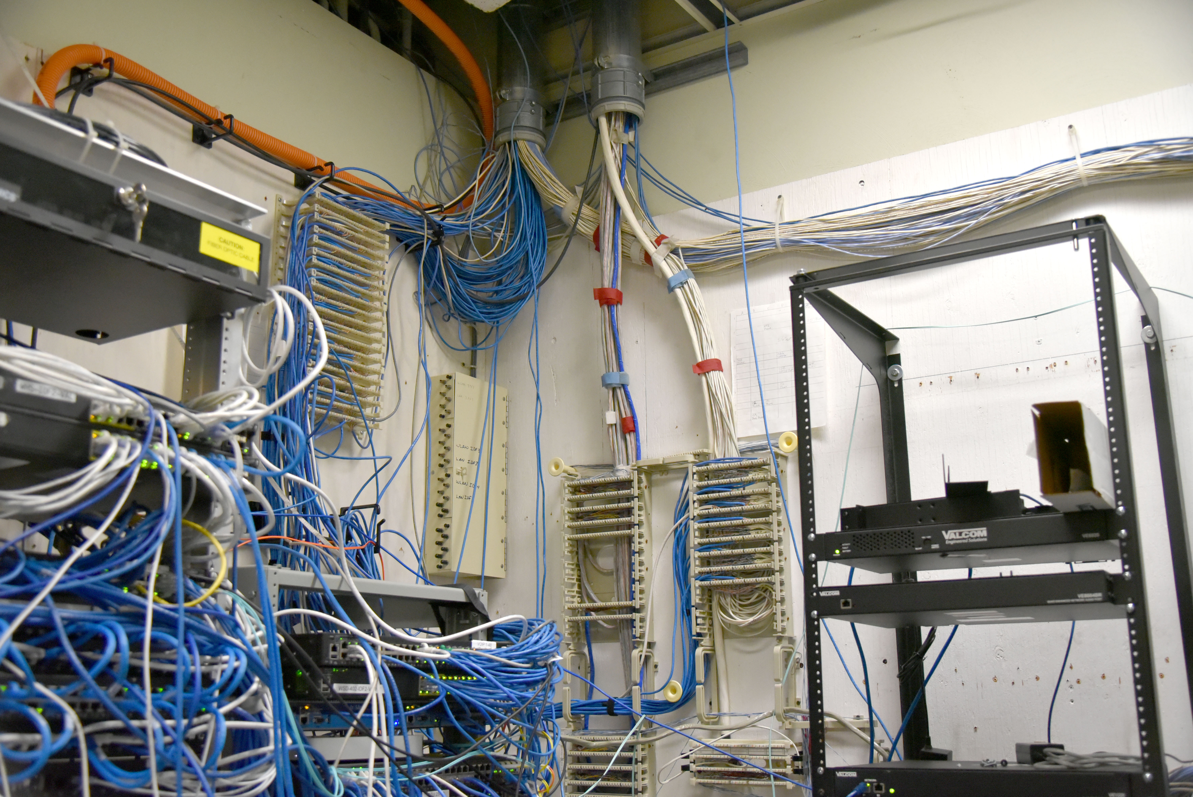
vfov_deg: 37.9
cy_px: 398
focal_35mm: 35
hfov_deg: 54.4
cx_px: 596
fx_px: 1160
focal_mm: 35
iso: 3600
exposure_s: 1/250
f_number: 4
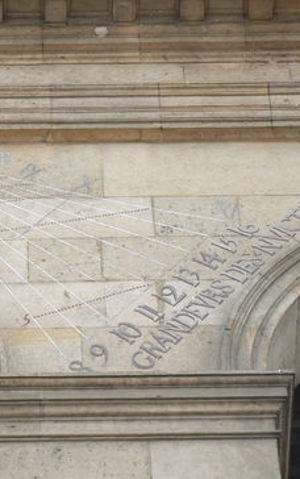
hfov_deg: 6.4
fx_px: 2664
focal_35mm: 204
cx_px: 50
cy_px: 241
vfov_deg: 10.3
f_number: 3.3
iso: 64
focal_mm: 24.6
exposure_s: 1/50
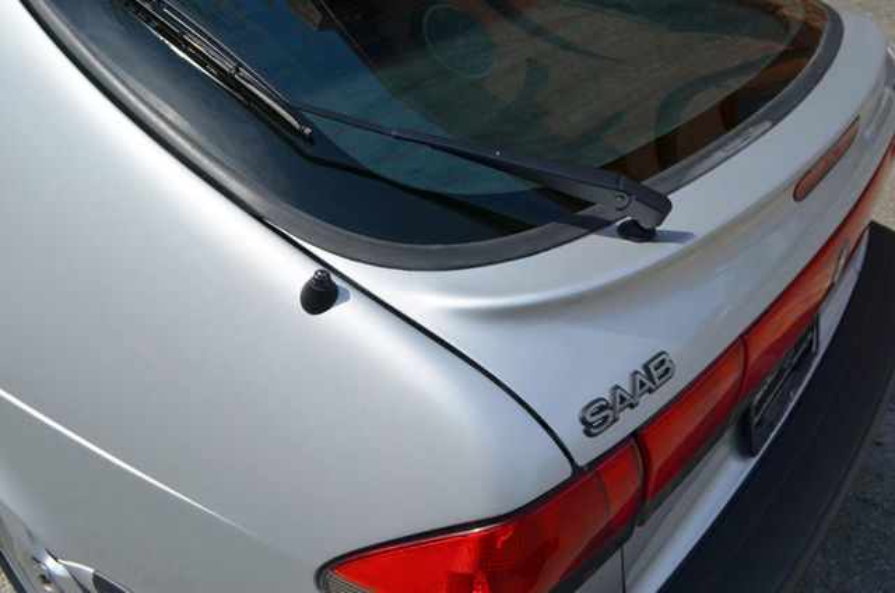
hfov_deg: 57.3
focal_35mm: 33
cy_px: 296
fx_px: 819
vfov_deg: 39.8
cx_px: 448
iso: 100
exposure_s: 1/320
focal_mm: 22
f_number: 9
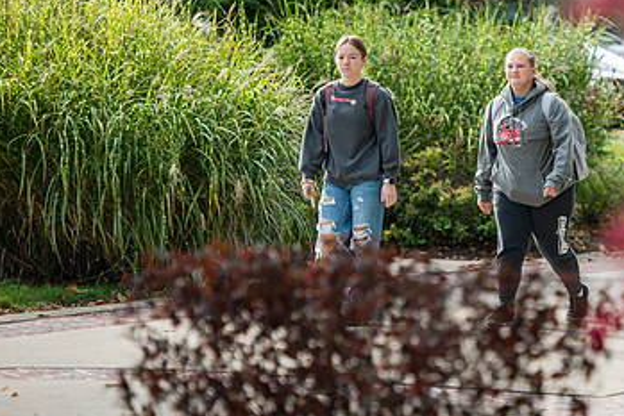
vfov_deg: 5.2
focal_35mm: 266
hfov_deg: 7.7
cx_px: 481
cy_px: 133
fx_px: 4612
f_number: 3.2
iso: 160
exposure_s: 1/400
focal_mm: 160
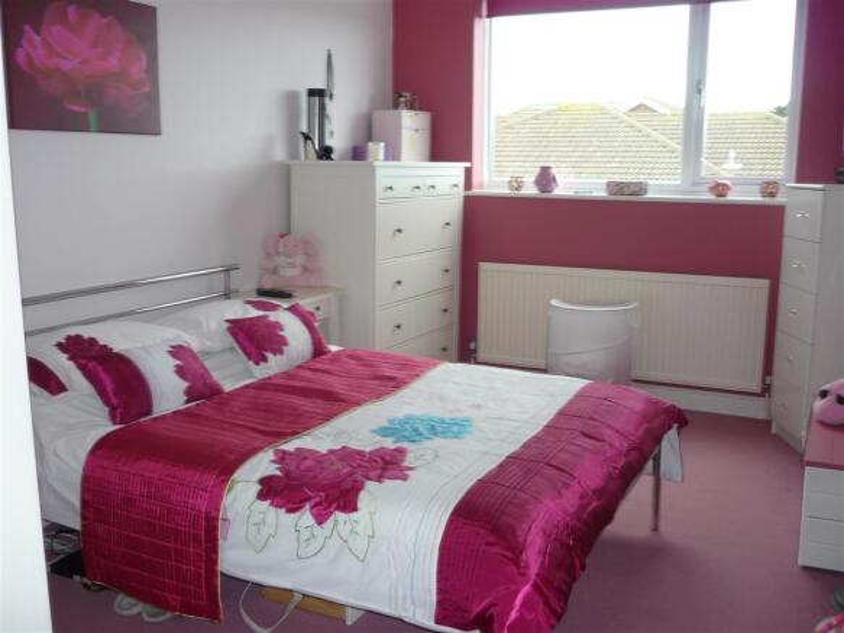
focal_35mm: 33
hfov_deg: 55.4
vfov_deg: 42.9
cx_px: 422
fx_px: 804
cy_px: 316
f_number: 2.8
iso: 100
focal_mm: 5.5
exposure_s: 1/30
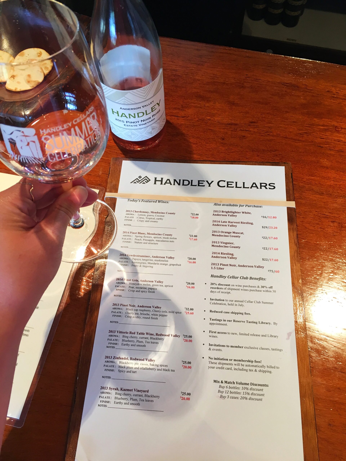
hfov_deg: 48.2
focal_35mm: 29
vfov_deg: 61.7
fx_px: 386
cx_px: 173
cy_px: 230
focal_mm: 4.15
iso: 80
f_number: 2.2
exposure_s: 1/30
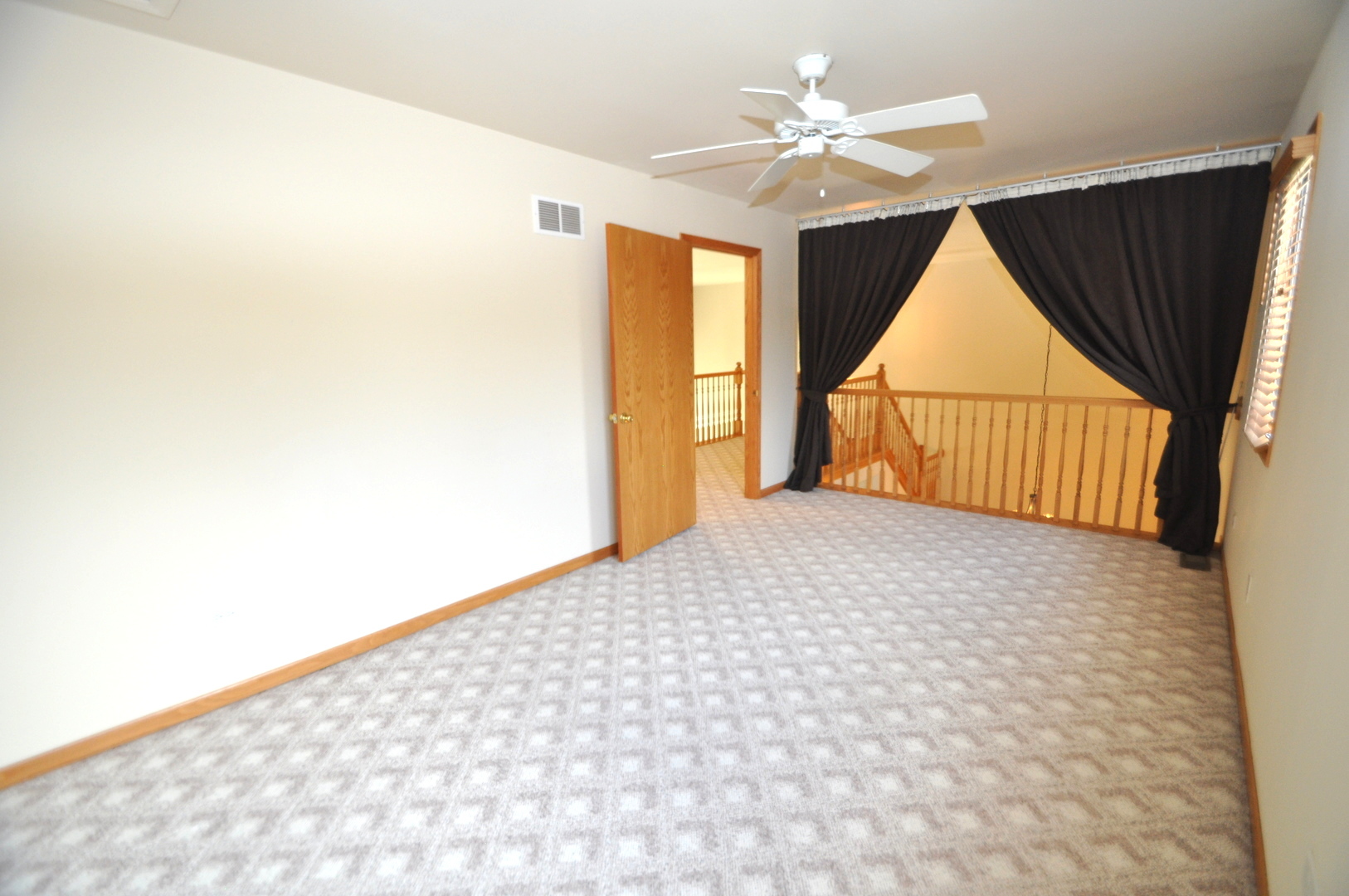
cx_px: 674
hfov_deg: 100.5
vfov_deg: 77.2
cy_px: 448
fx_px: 561
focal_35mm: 15
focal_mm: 10
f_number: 4
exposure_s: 1/60
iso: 640
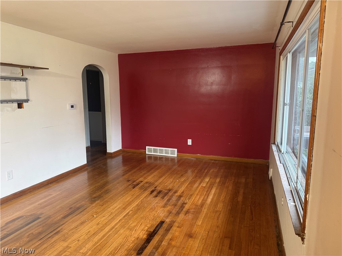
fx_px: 237
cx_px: 171
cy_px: 128
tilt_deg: -8.6
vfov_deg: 56.8
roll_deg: +0.2
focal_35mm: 24
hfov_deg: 71.6
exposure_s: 1/60
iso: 200
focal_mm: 6.76
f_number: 1.78
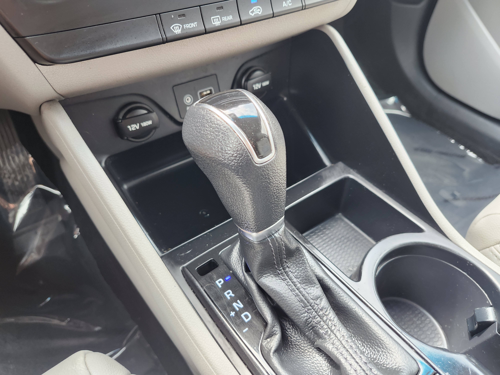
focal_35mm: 23
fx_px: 332
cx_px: 250
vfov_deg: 58.9
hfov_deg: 73.9
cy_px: 188
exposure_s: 1/120
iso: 160
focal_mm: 5.54
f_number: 1.8
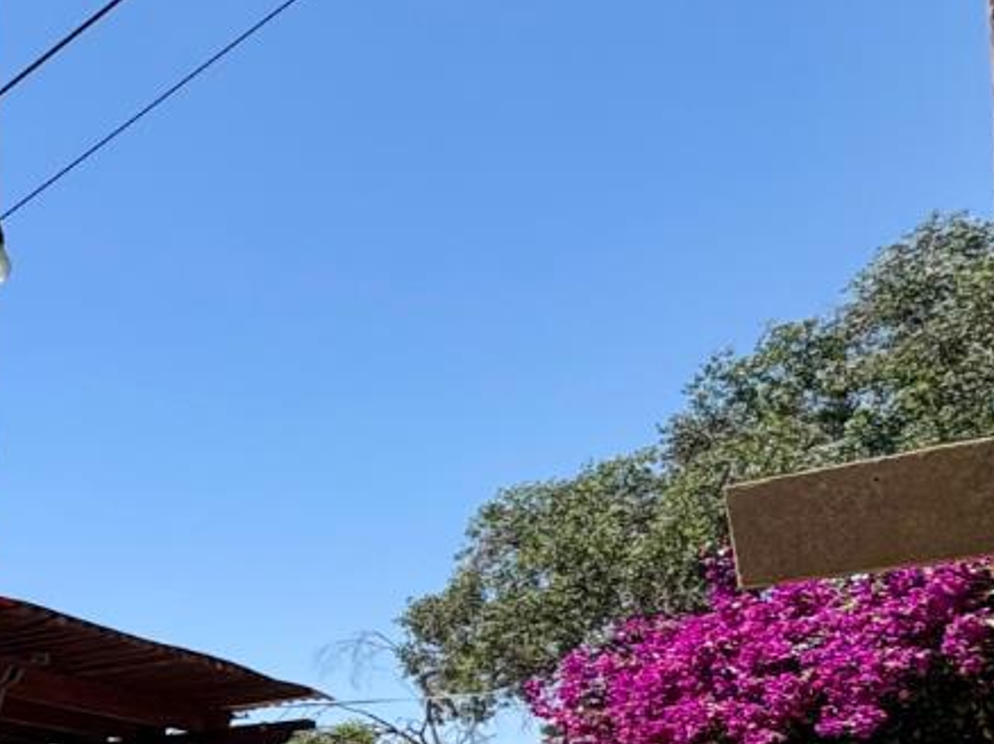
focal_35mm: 48
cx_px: -613
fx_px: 1378
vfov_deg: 28.2
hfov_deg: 25.4
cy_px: 759
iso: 40
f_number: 2.2
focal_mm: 2.22
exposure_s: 1/1420
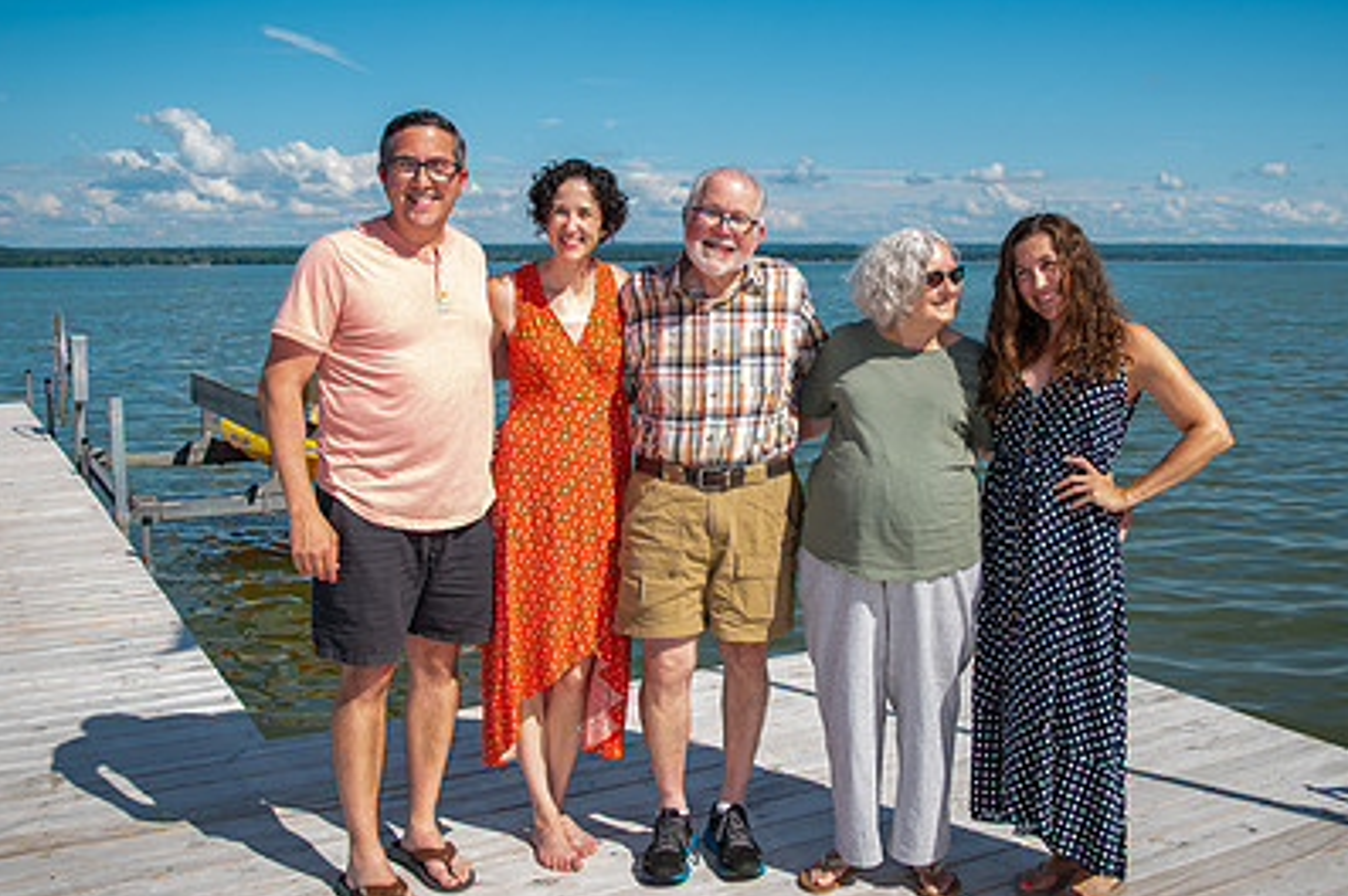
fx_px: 1422
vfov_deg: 34.9
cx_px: 733
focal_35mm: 38
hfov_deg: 50.7
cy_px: 350
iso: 50
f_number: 7.1
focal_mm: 26
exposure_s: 1/200
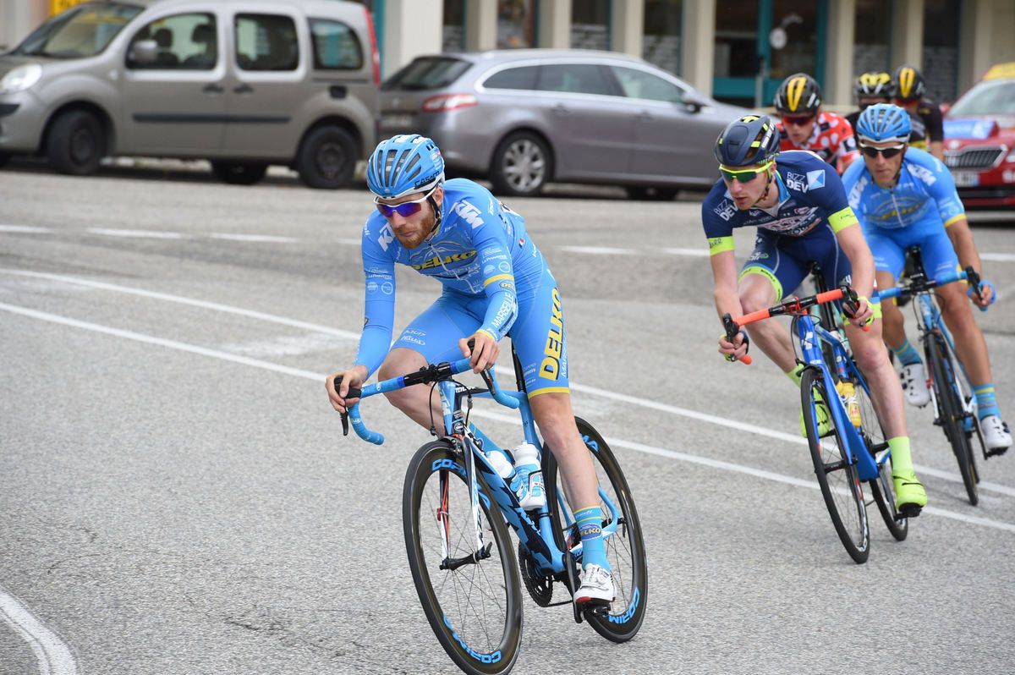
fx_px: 5634
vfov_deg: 6.9
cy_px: 338
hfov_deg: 10.3
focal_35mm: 200
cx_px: 508
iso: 1250
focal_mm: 200
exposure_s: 1/800
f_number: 8
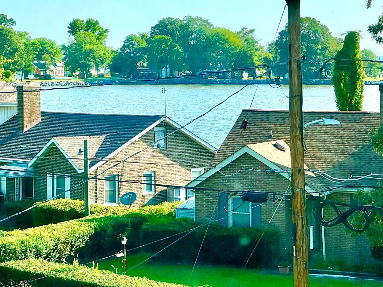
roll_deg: -0.2
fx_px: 1394
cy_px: 92
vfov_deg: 11.7
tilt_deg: -2.5
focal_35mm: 126
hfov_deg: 15.6
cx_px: 224
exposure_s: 1/673
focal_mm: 9
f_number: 2.8
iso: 25
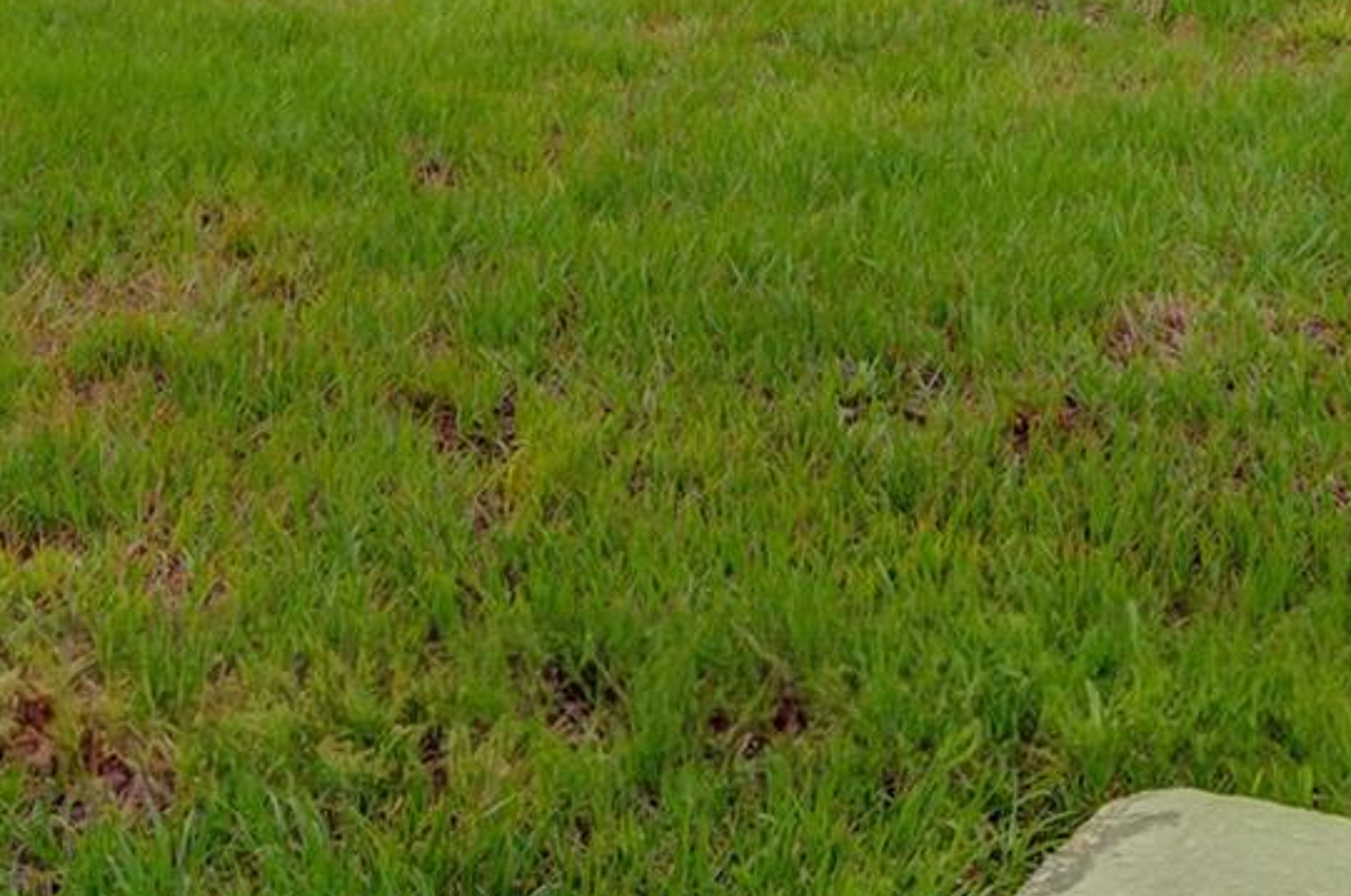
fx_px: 2660
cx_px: 834
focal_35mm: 71
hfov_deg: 28.4
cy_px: -419
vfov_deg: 17.4
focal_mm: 16
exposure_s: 1/500
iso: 400
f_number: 8
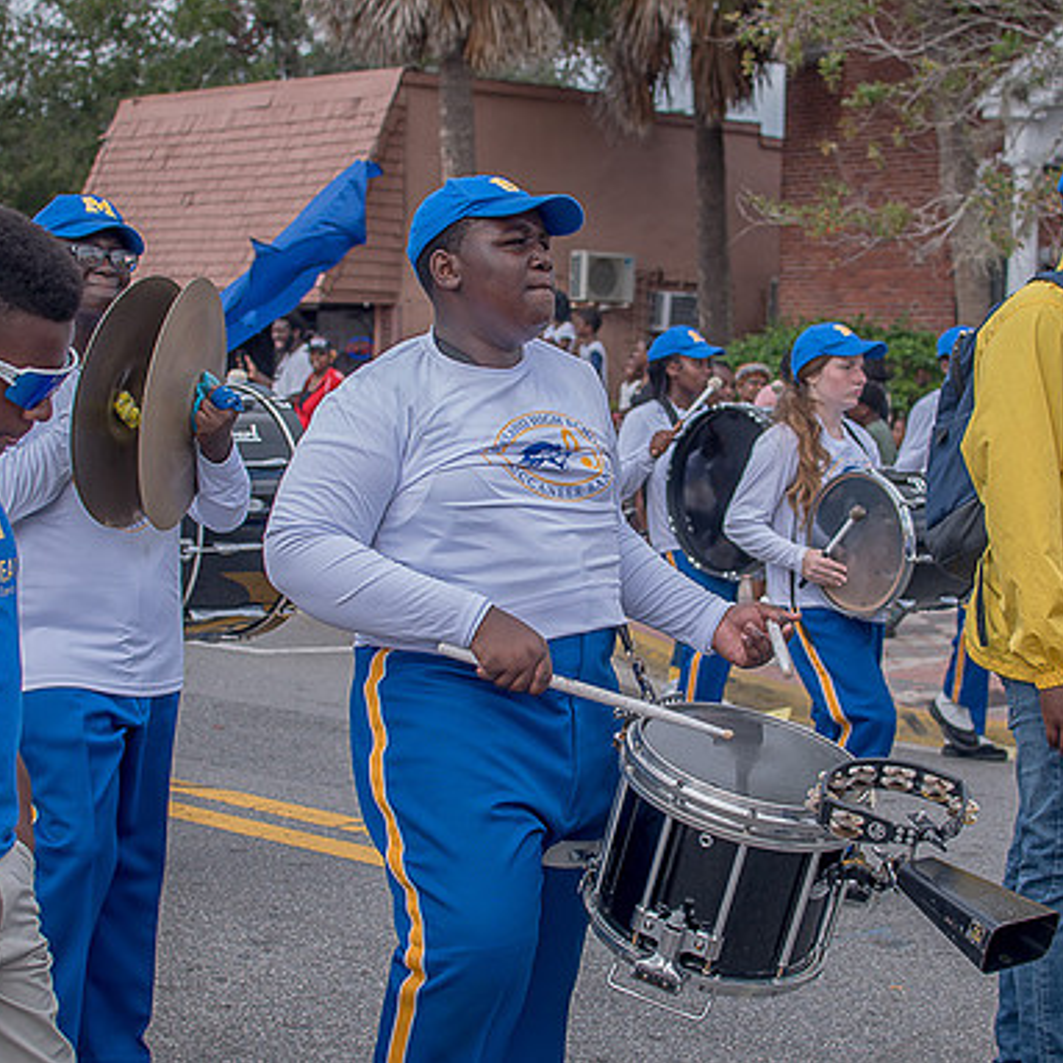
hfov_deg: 25.7
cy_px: 529
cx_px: 563
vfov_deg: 25.7
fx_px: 2328
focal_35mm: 67
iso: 100
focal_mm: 35
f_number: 4
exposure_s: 1/500
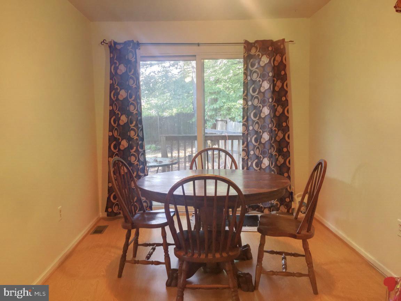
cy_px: 150
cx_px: 200
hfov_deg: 61.7
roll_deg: +0.3
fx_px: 336
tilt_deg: -4.1
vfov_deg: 48.2
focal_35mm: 29
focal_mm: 4.15
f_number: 2.2
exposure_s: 1/30
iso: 100
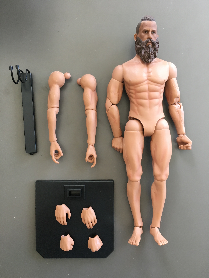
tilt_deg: -89.7
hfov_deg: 48.2
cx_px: 104
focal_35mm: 29
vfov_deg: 61.7
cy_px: 139
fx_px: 233
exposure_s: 1/33
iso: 80
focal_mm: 4.15
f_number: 2.2
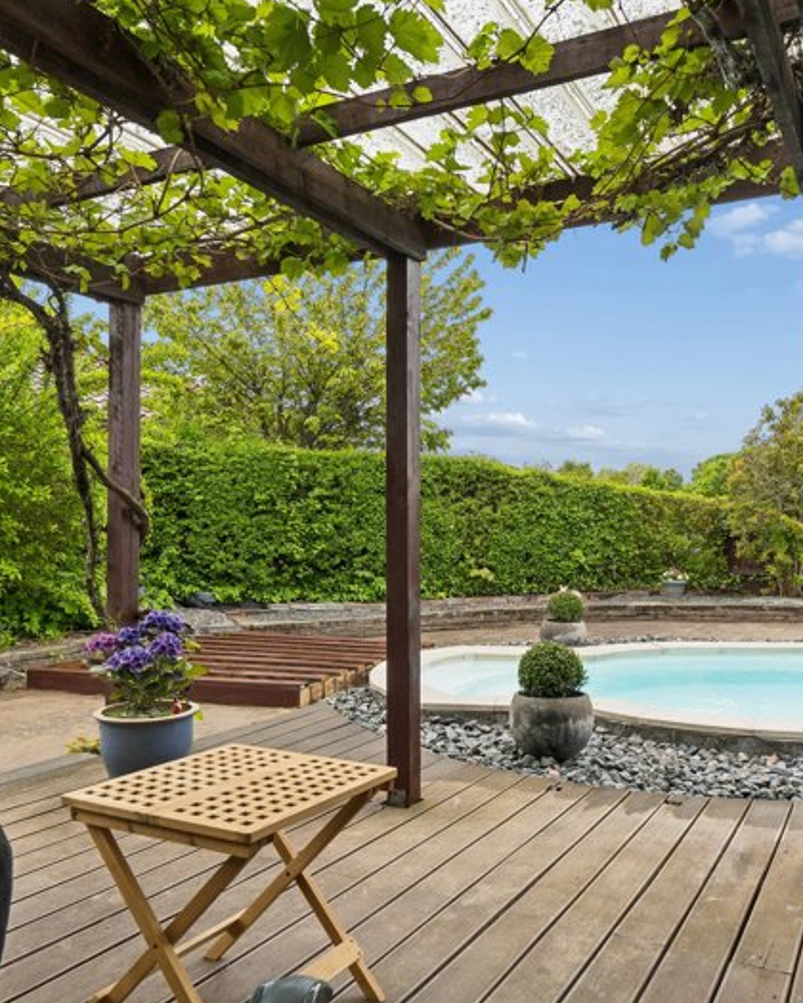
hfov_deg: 48.0
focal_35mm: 30
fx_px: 891
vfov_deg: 58.8
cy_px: 500
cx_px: 509
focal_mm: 14
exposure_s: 1/250
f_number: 8
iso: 400
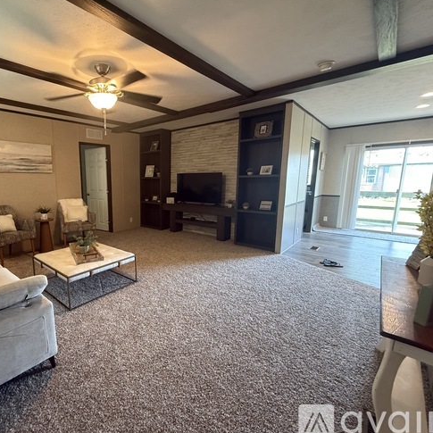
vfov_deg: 84.0
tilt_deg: -10.0
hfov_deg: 81.2
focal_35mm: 17
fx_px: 241
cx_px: 145
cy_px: 217
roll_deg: +0.9
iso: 640
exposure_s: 1/60
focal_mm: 2.22
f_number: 2.2
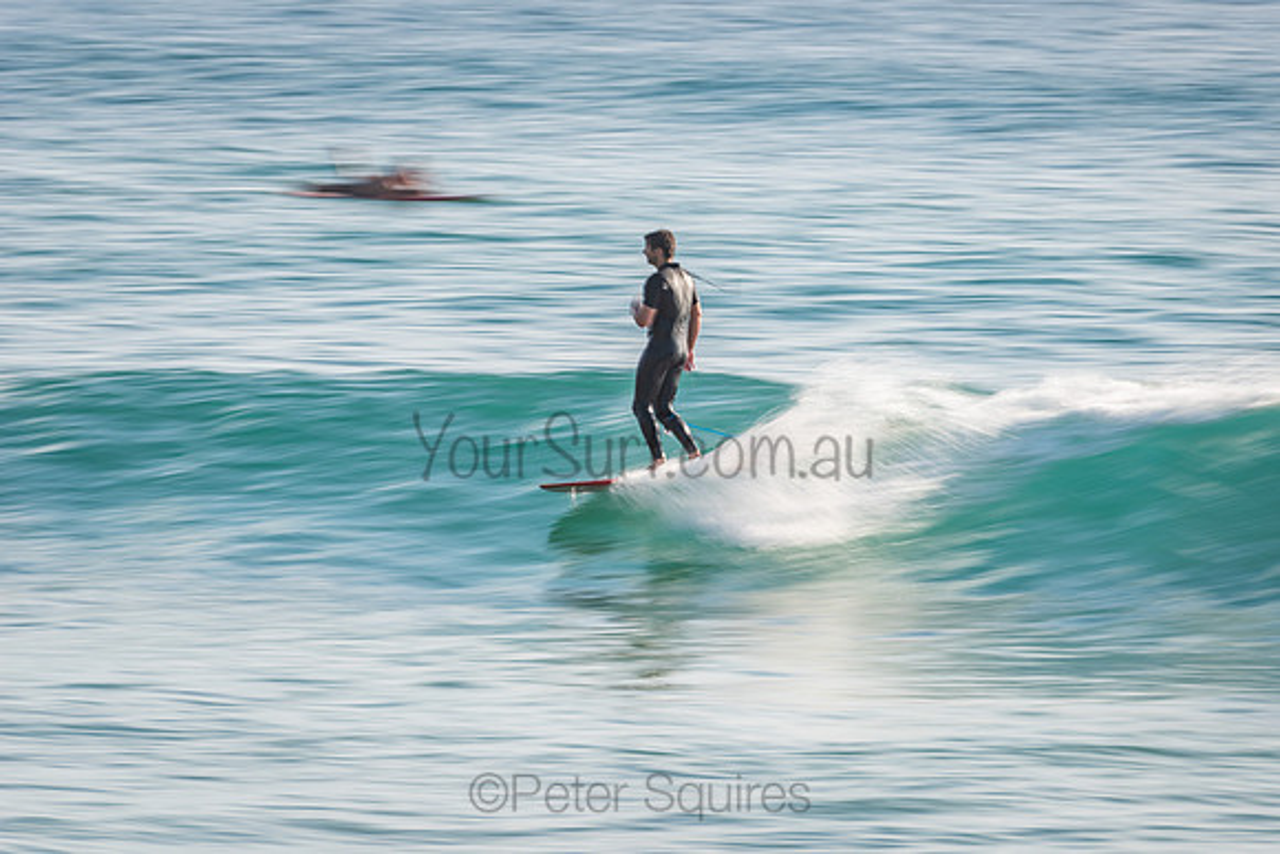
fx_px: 17781
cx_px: 640
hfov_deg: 4.1
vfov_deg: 2.8
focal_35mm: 500
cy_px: 427
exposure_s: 1/20
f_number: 11
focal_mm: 500
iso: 31
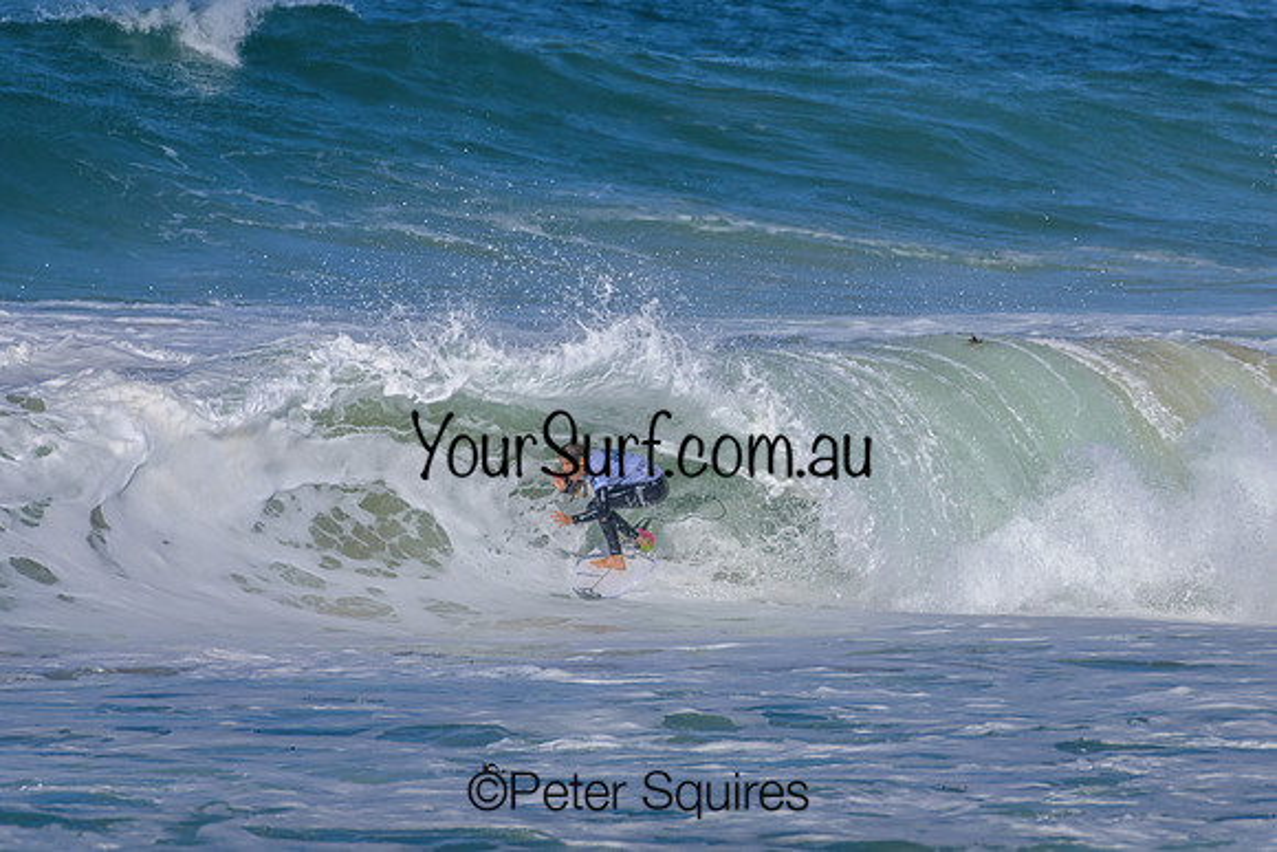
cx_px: 638
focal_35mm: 1000
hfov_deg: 2.1
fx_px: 35479
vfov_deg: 1.4
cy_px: 426
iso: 720
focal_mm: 1000
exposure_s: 1/3200
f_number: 11
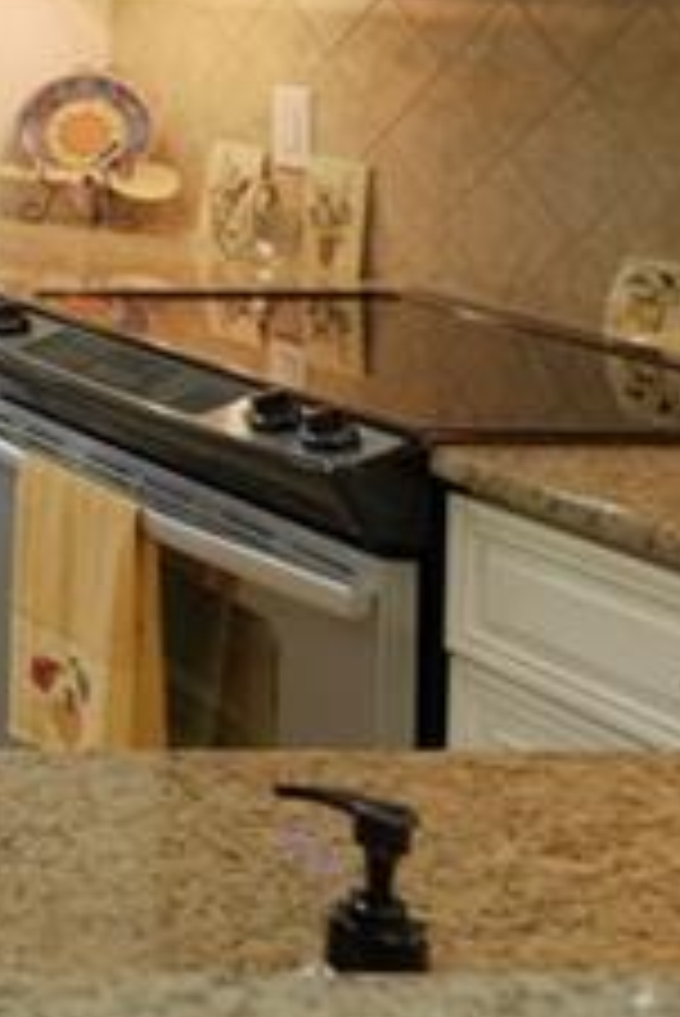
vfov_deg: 27.6
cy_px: -40
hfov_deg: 12.9
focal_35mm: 68
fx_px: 1924
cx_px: -1112
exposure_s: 1/15
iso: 800
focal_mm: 10
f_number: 4
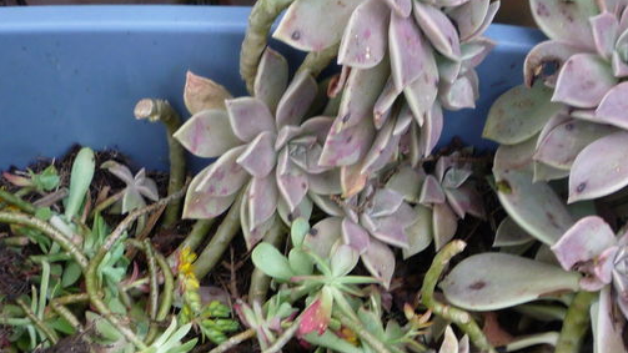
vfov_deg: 17.5
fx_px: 1082
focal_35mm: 65
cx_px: 296
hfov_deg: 32.3
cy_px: 443
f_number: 3.3
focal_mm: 5.2
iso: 125
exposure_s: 1/30
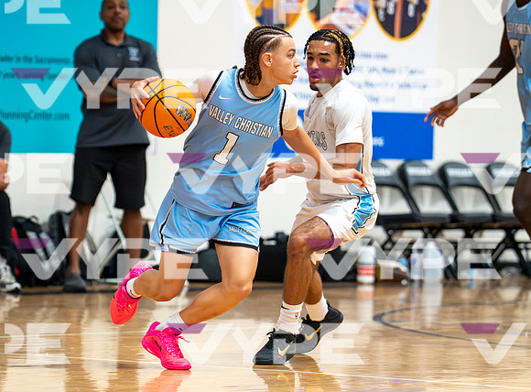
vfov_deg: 5.0
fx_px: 4467
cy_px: 212
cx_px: 212
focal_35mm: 293
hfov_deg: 6.8
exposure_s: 1/1250
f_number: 3.2
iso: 10000
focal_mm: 165
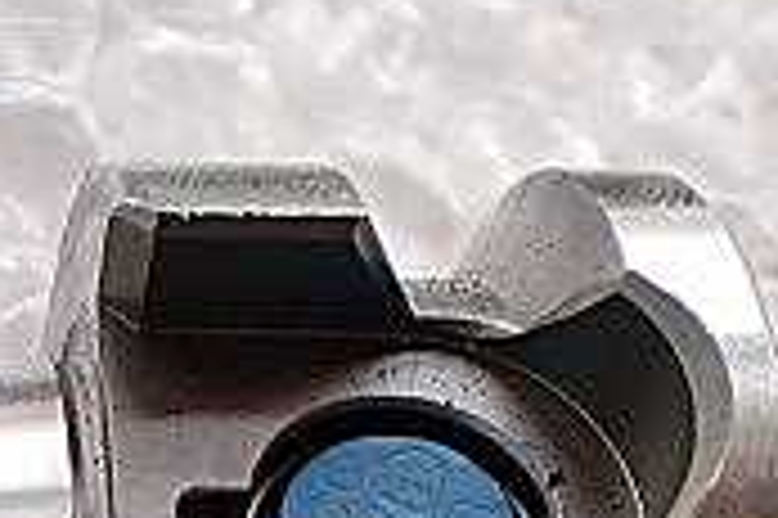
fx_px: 2915
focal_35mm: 135
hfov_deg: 14.5
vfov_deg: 9.6
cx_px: -265
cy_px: 946
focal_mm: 6.3
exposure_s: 1/80
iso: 64
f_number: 3.1
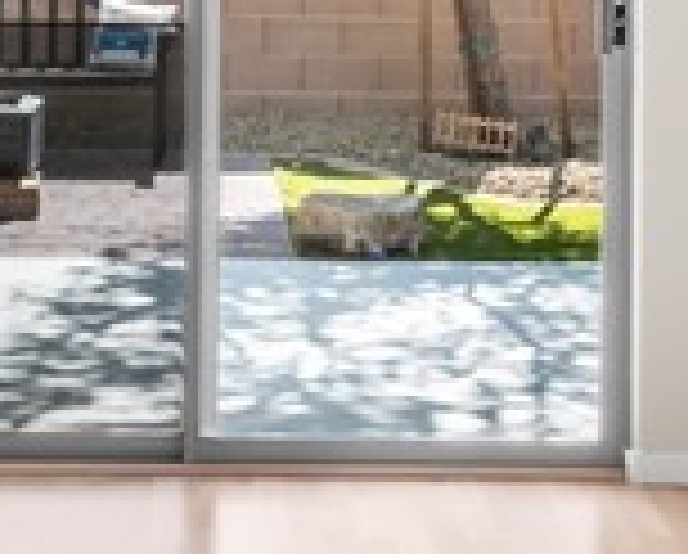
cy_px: -117
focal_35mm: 113
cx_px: 220
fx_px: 2305
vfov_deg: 13.3
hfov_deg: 16.9
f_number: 8
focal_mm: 17
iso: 400
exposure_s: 1/10
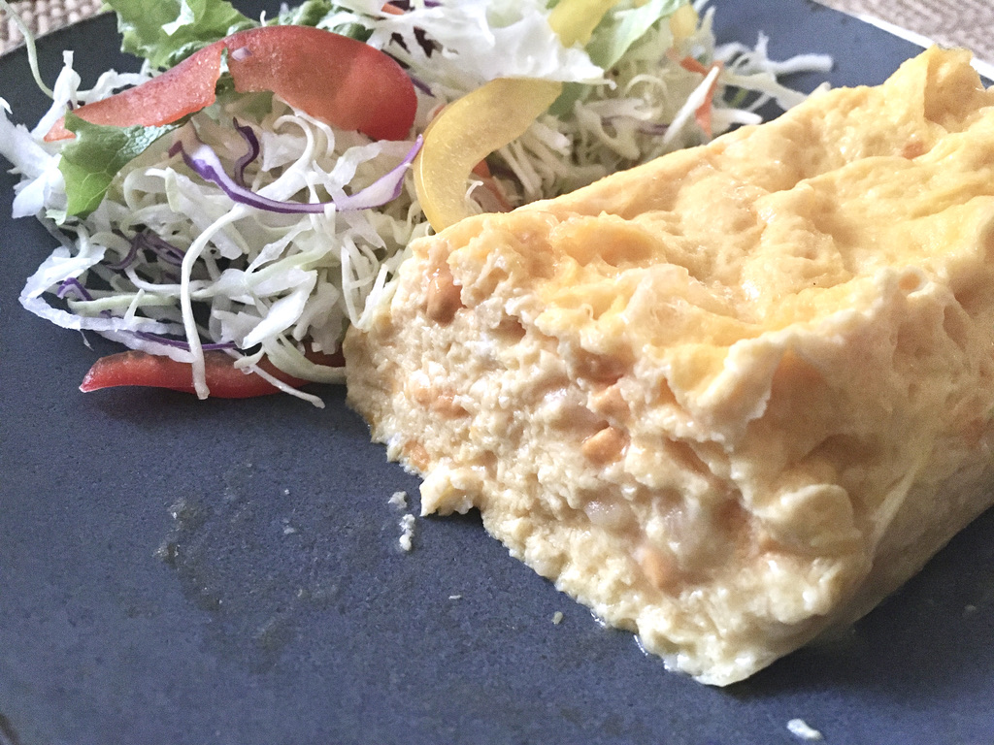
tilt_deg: -44.1
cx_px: 497
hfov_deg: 61.7
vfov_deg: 48.2
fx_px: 833
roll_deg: -7.0
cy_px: 372
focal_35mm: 29
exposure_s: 1/15
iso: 500
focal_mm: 4.15
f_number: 2.2
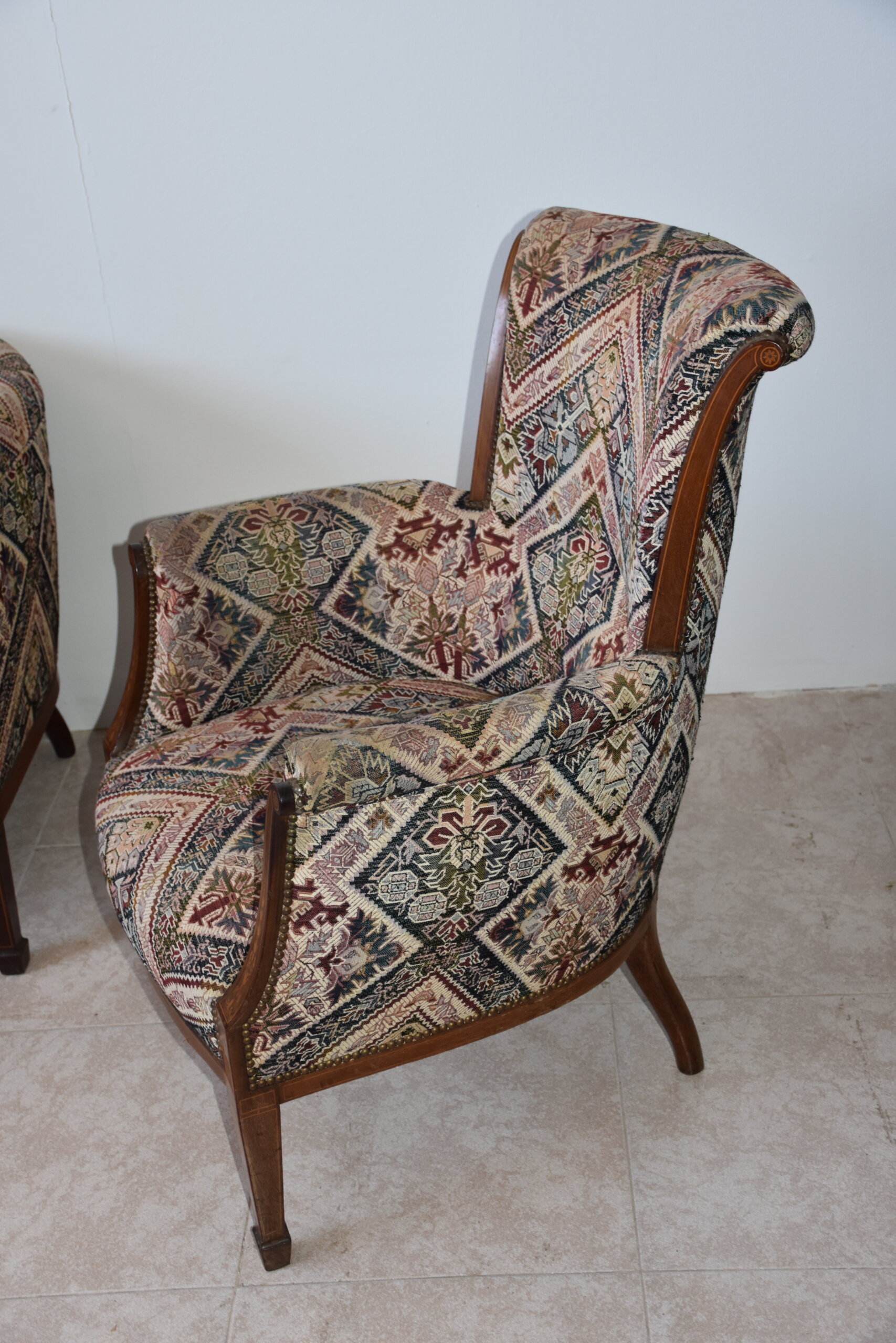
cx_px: 448
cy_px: 672
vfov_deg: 43.6
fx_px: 1680
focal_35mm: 45
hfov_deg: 29.9
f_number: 4
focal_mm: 30
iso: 500
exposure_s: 1/60
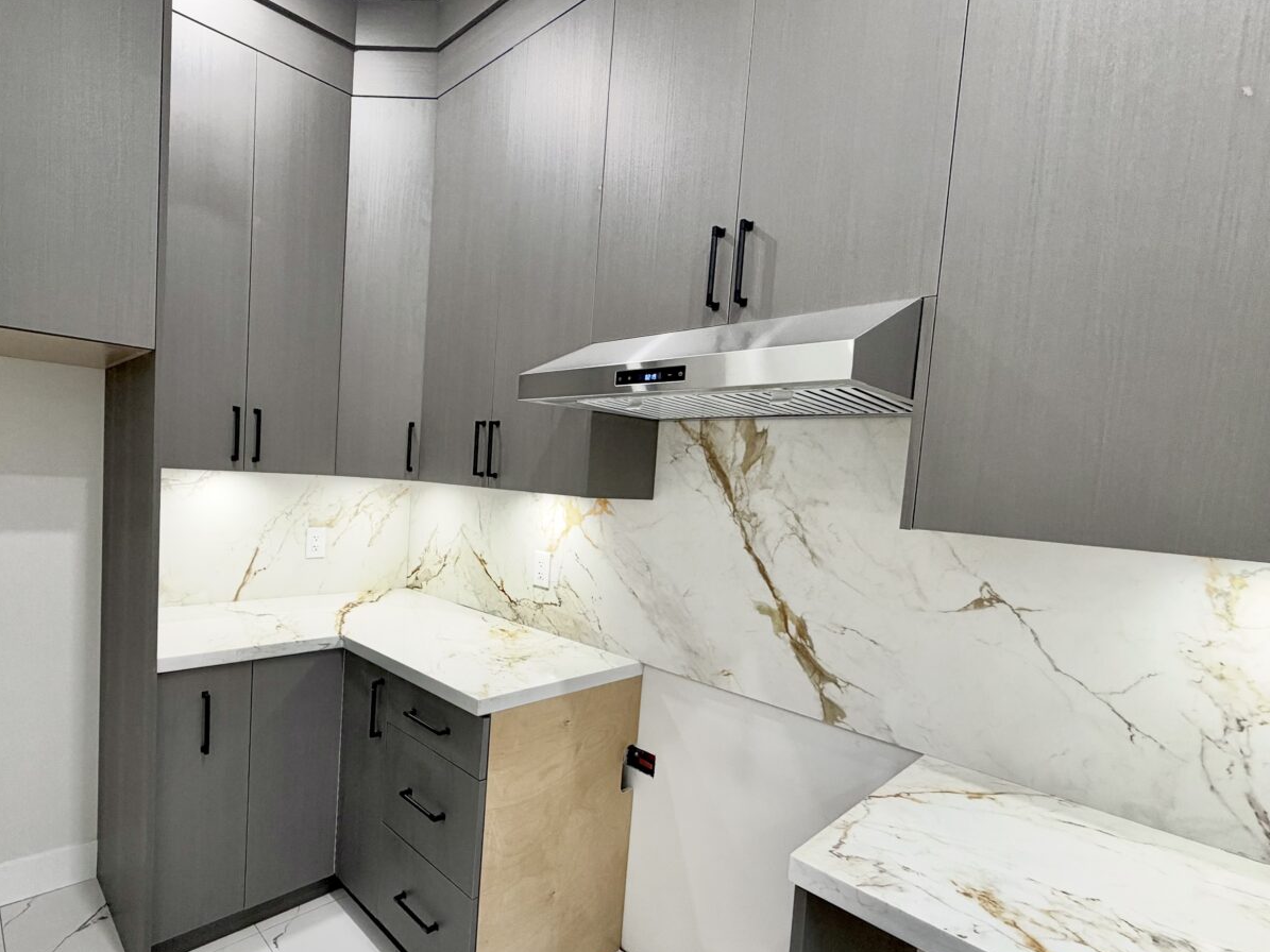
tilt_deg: -3.5
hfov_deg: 86.9
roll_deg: -3.0
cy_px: 522
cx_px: 522
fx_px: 660
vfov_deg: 71.4
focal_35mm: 18
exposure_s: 1/60
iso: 250
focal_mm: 2.22
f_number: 2.2
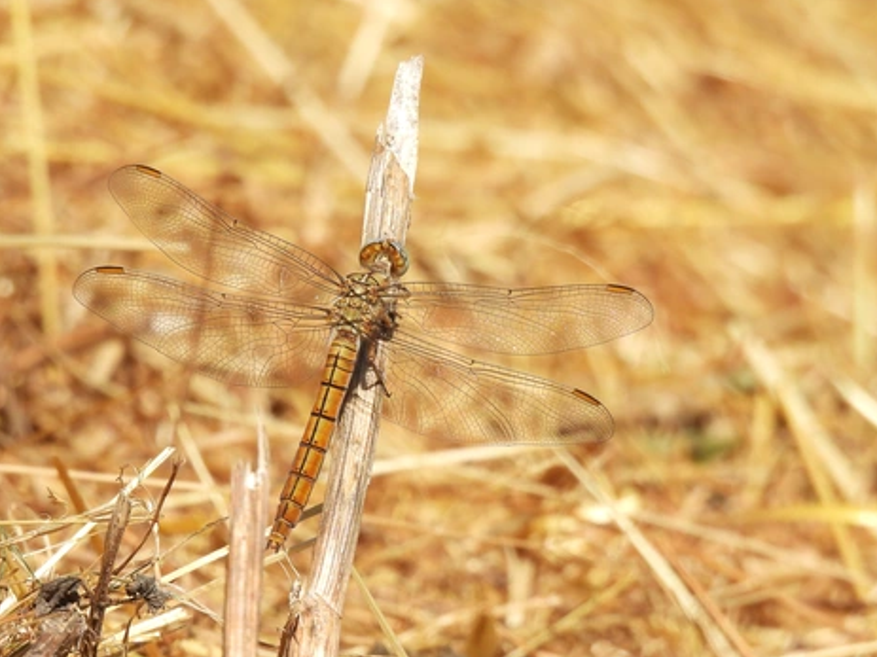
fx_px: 24493
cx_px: 314
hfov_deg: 2.1
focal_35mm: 967
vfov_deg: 1.5
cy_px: 356
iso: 100
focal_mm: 125
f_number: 6.3
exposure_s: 1/500
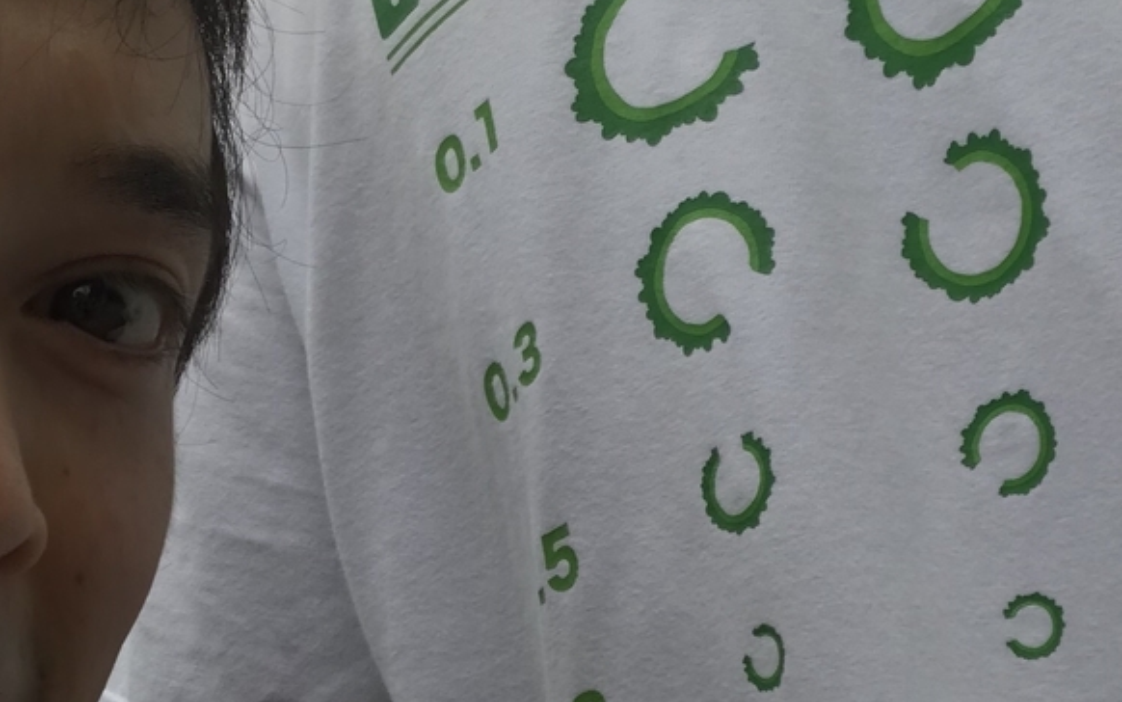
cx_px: 492
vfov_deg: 18.5
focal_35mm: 70
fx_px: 2141
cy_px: 519
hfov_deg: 29.3
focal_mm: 2.87
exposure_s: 1/1053
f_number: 2.2
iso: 25
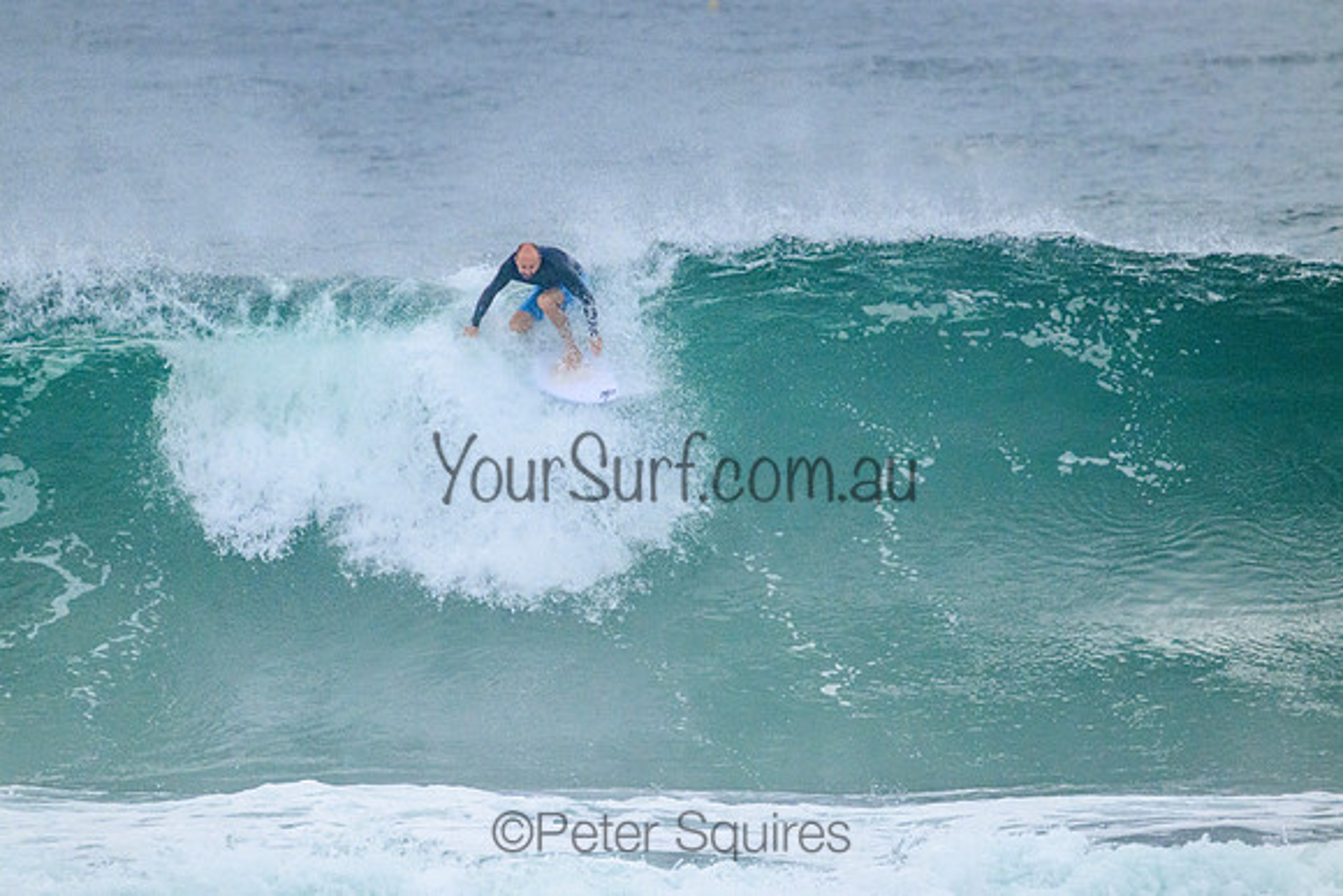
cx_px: 656
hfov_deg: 2.5
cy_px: 452
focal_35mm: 819
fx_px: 30543
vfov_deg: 1.7
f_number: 11
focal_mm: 800
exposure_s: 1/2000
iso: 4000
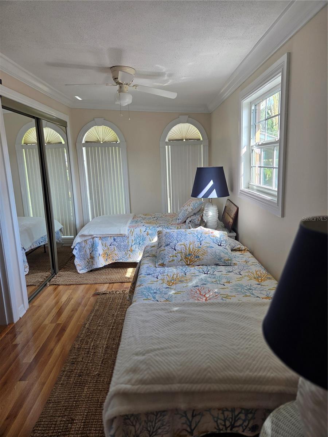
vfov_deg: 73.9
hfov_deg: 58.9
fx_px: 291
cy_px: 218
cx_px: 164
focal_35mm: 23
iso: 80
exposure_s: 1/180
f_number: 1.8
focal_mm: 5.4
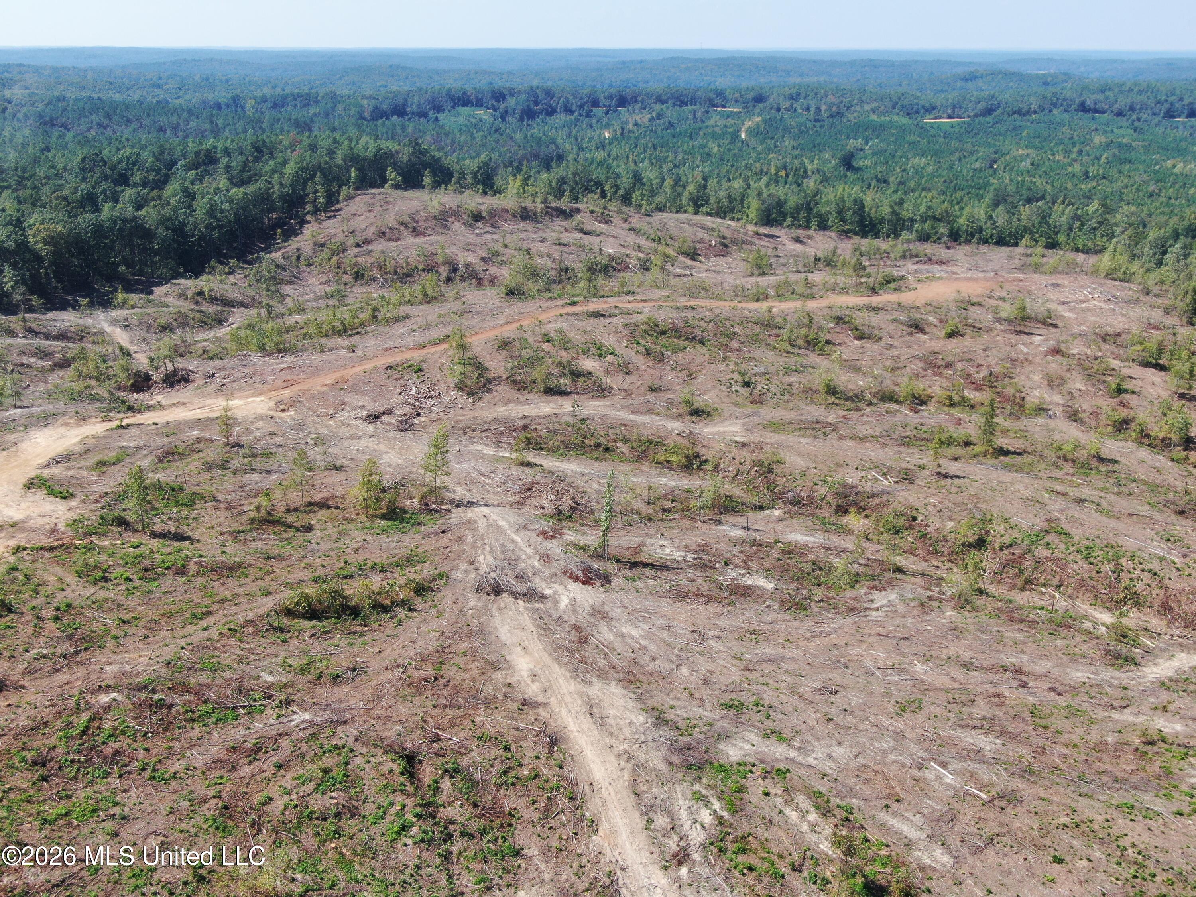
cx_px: 598
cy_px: 448
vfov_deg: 39.7
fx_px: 1244
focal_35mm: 36
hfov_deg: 51.4
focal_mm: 6.21
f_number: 3.3
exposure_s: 1/500
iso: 100
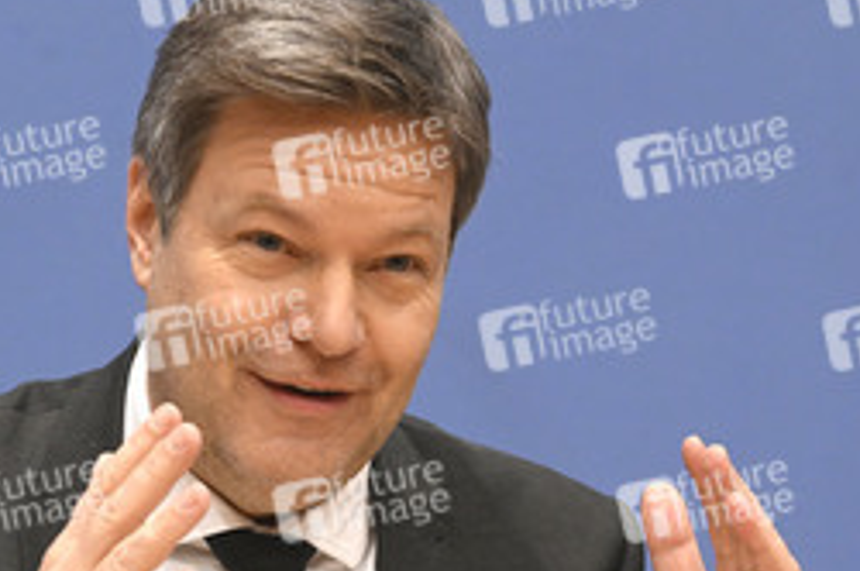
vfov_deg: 7.4
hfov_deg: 11.2
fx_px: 4390
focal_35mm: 184
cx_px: 270
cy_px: 416
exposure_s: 1/500
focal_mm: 102
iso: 4000
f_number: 5.6
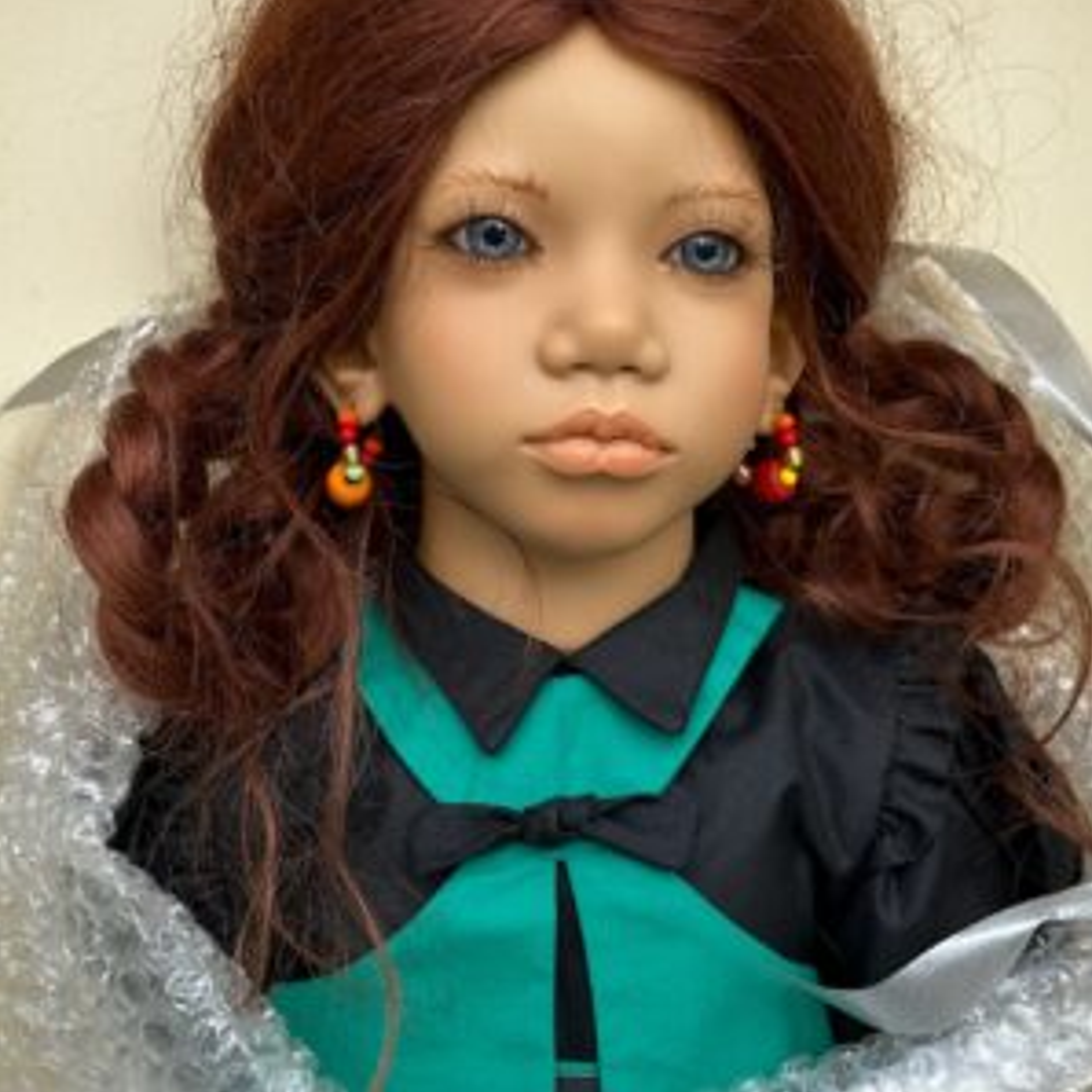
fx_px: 2034
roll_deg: -1.3
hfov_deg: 30.0
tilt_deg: -18.9
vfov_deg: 30.0
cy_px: 480
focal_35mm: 57
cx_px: 546
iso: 64
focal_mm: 6.86
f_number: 1.78
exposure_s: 1/971
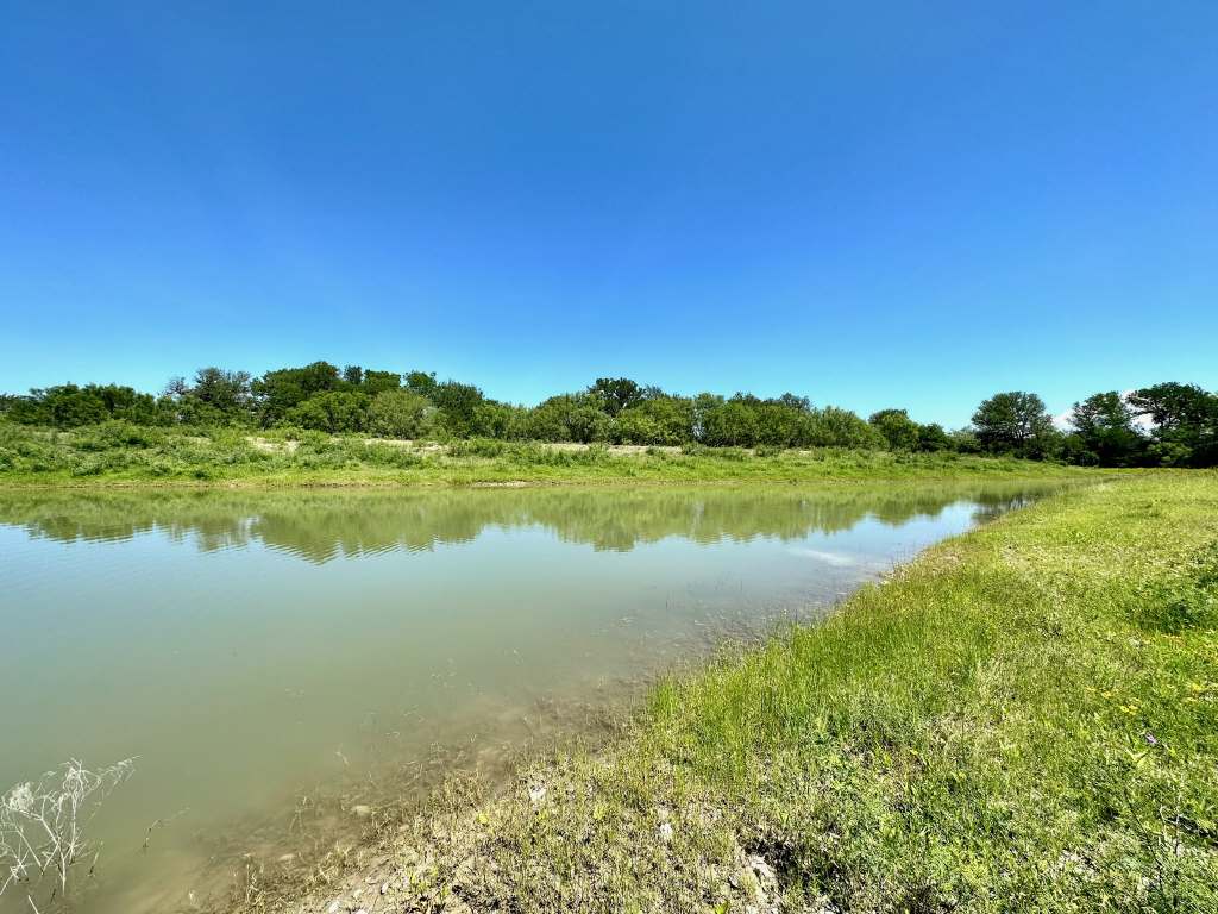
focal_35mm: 14
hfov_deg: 102.1
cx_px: 609
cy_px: 457
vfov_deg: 85.7
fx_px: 493
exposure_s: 1/1984
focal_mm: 2.22
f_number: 2.2
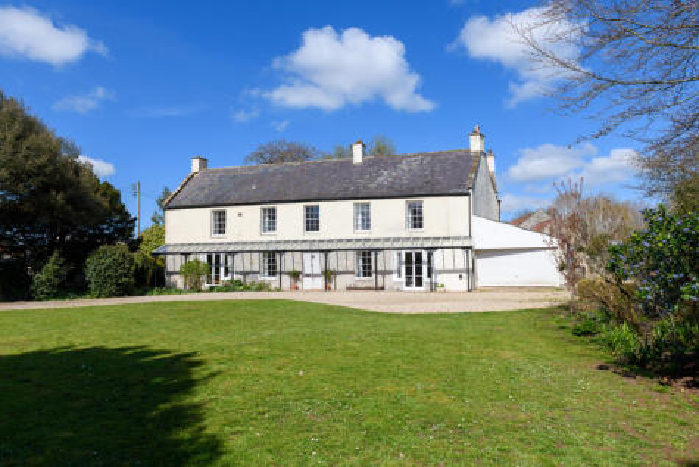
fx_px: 466
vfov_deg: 53.2
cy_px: 234
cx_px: 350
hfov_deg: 73.7
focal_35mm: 24
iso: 200
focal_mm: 24
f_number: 8
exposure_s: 1/800
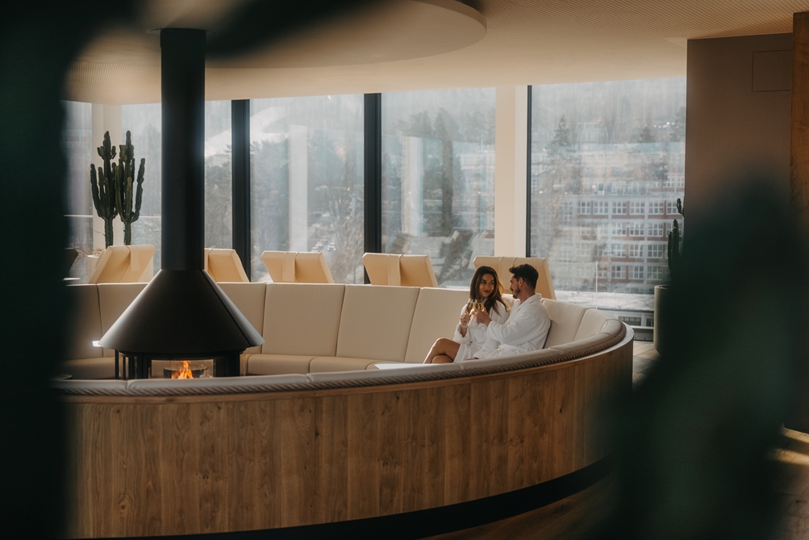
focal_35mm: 49
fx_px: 1101
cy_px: 275
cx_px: 409
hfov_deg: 40.3
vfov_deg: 27.5
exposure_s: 1/400
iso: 160
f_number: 2.8
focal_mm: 48
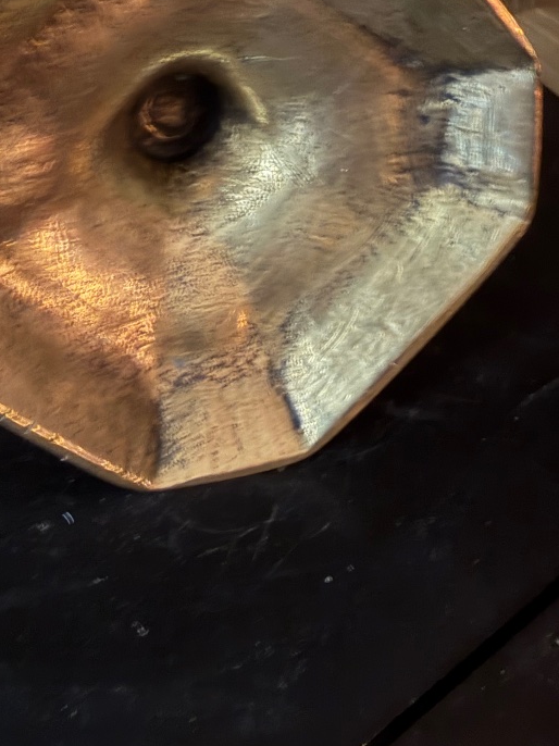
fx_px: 905
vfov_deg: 43.2
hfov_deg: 34.1
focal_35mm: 42
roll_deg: -8.0
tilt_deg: -34.0
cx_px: 204
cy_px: 173
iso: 250
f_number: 2.2
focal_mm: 2.22
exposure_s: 1/6
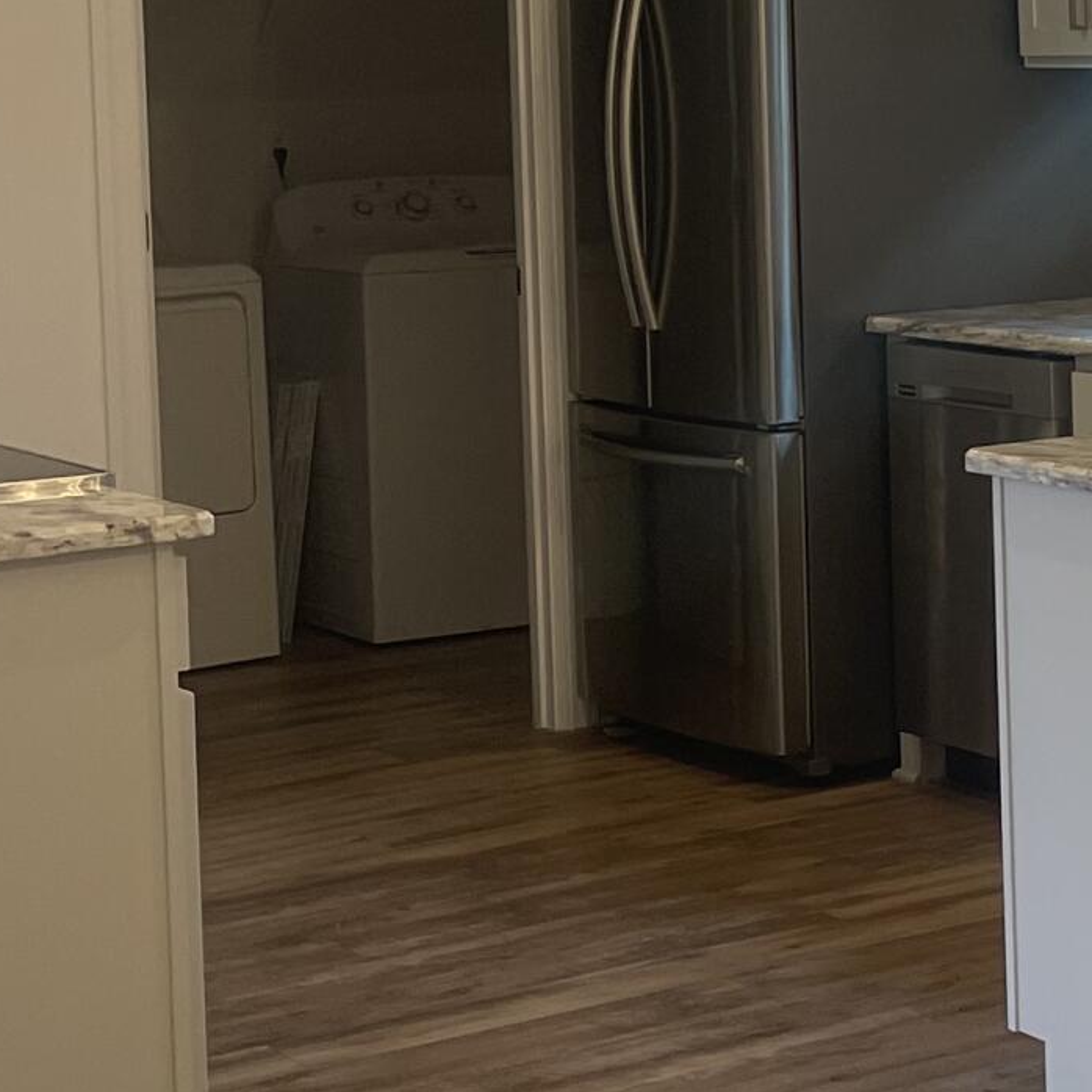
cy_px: 155
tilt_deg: -5.1
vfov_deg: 18.1
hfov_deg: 16.1
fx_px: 3391
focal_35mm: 95
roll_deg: +0.6
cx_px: 1824
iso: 80
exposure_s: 1/60
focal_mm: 5.1
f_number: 1.6
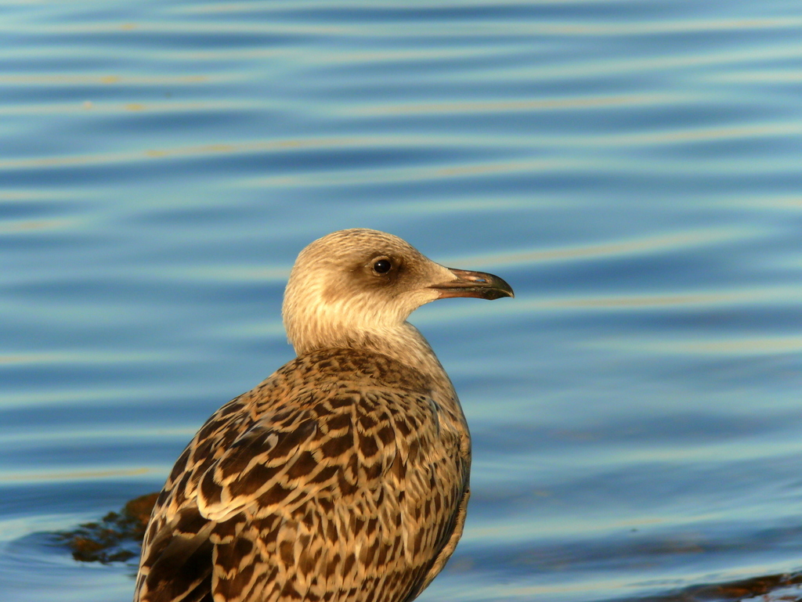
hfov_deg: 5.4
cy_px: 301
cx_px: 401
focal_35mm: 370
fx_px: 8576
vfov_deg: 4.0
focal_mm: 78.2
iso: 100
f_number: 3.7
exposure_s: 1/125
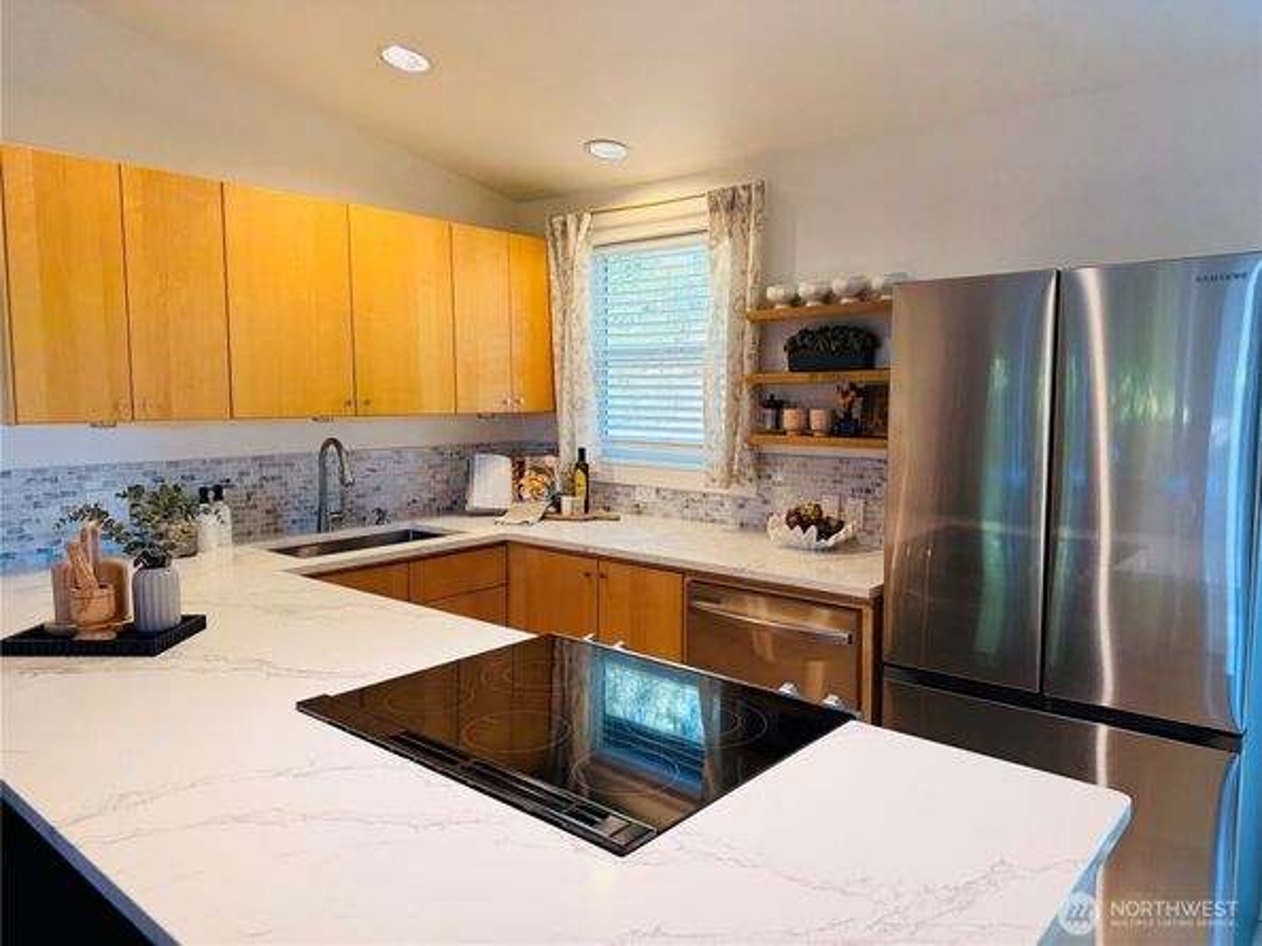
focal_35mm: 24
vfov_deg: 56.8
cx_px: 631
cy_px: 473
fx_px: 875
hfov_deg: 71.6
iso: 160
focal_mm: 6.76
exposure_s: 1/120
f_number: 1.78
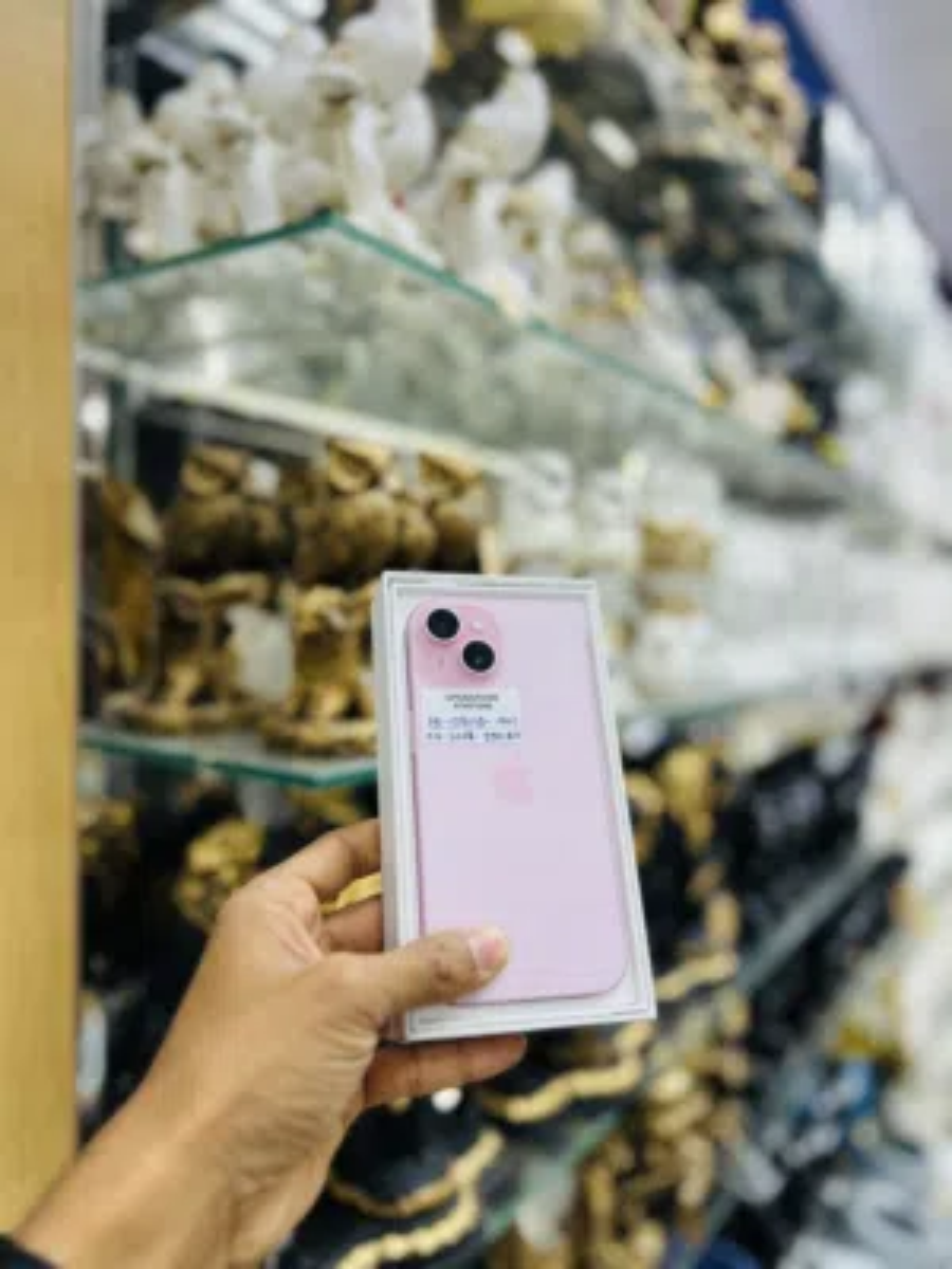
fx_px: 953
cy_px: 634
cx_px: 476
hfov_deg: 53.1
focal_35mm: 26
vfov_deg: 67.3
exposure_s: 1/260
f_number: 1.5
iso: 40
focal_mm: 5.7
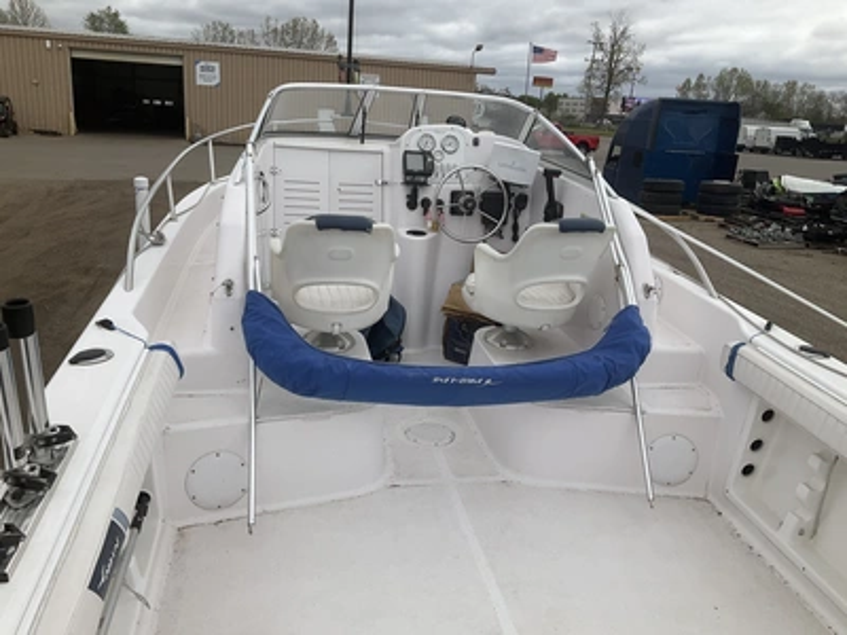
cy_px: 318
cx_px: 424
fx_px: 710
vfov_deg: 48.2
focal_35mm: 29
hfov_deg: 61.7
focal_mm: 3
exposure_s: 1/1490
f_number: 1.8
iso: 25
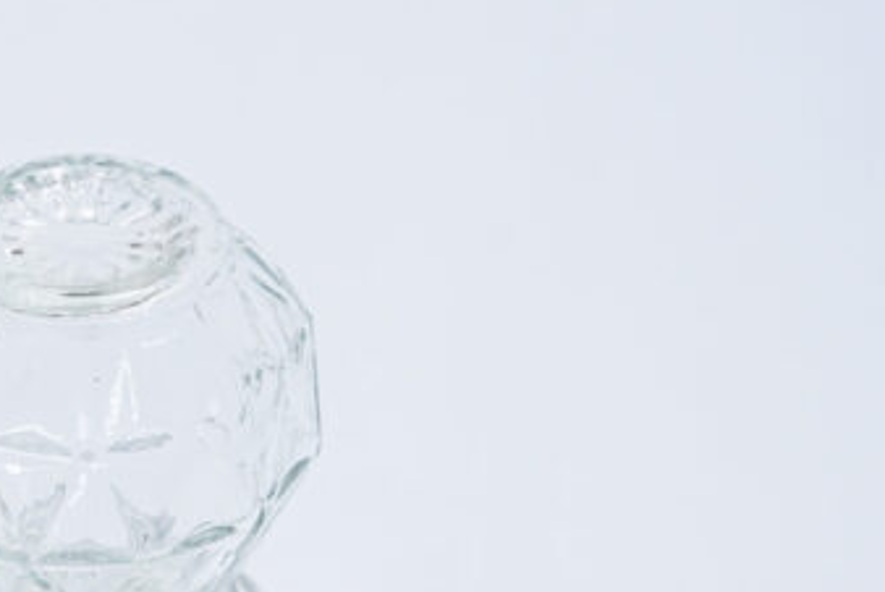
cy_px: 563
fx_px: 3568
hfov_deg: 13.9
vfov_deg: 9.4
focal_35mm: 145
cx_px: 0
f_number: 13
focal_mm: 70
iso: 3200
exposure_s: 1/125
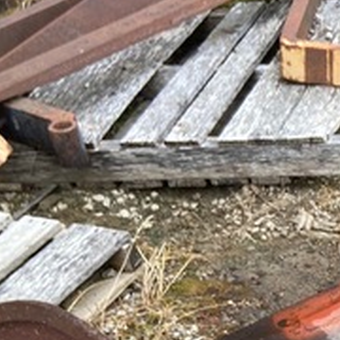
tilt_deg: -43.7
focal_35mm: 102
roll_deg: -0.2
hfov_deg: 14.6
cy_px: 359
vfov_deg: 16.6
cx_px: 648
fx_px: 1133
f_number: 1.8
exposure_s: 1/225
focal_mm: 4.25
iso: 32
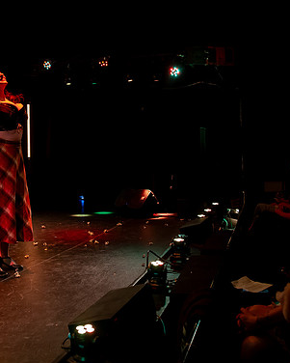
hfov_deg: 34.5
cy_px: 147
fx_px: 461
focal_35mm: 43
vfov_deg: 42.7
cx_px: 93
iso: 4000
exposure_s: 1/100
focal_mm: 24
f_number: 4
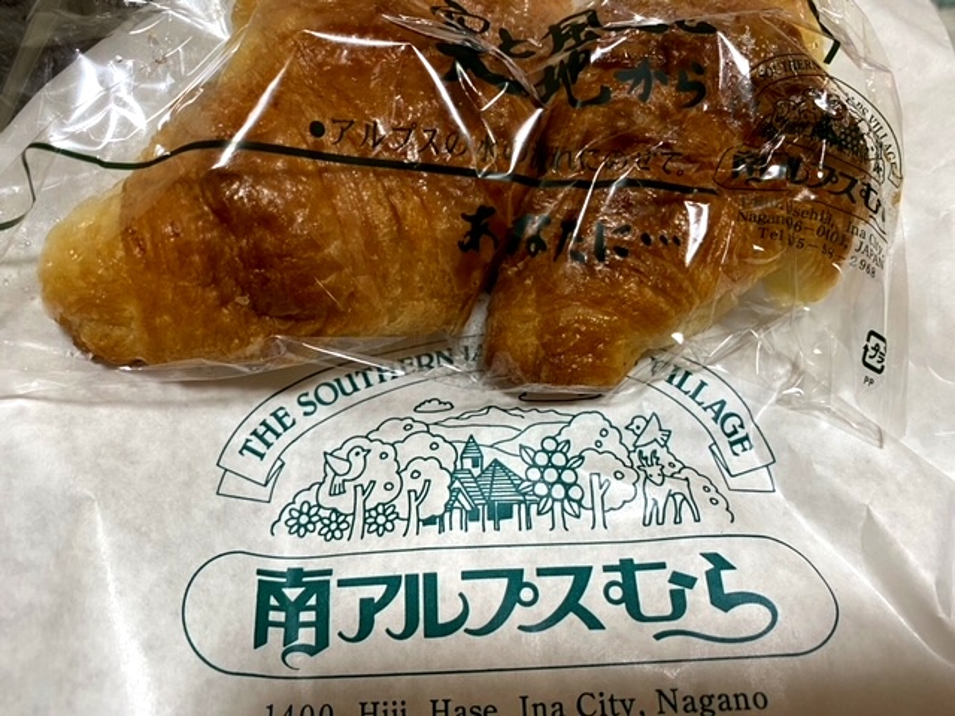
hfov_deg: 67.3
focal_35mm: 26
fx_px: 717
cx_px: 478
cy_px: 358
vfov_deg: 53.1
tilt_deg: -54.6
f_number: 1.8
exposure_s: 1/60
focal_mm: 4.25
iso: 125
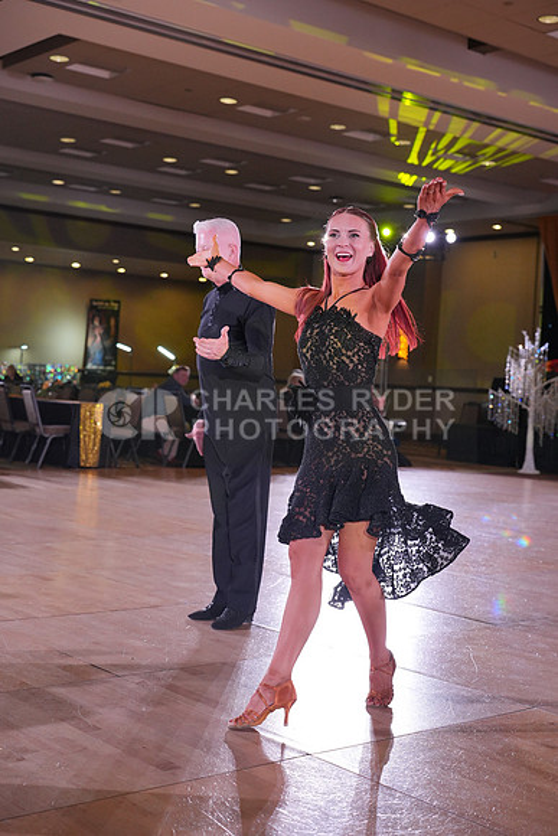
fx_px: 1162
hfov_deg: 27.0
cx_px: 279
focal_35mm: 50
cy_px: 418
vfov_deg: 39.6
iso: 1600
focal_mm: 50
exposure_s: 1/400
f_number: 4
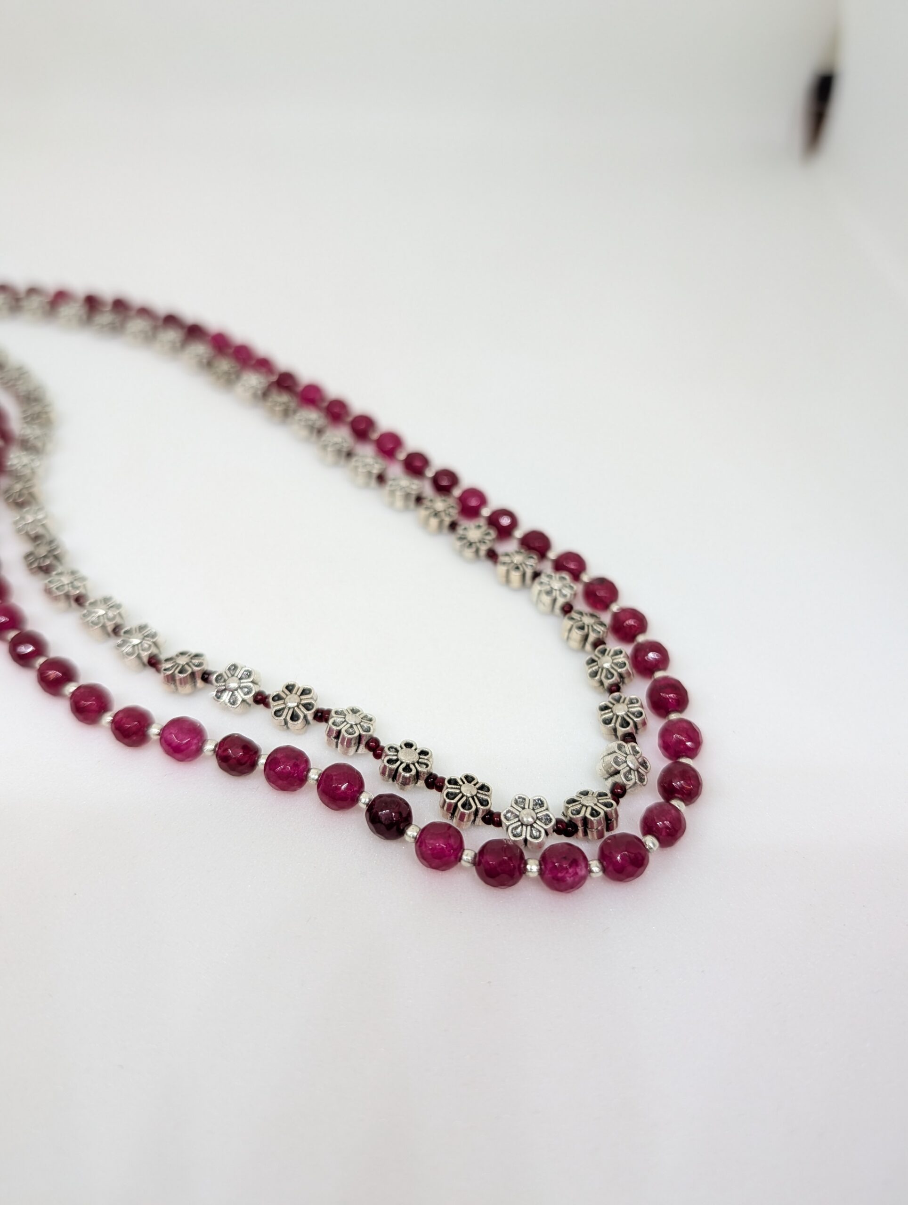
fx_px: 837
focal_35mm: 24
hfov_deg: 56.9
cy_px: 602
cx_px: 454
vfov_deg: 71.5
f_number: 1.68
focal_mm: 6.9
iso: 83
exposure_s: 1/90
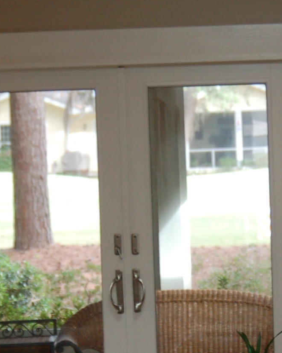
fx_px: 2337
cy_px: 310
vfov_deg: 8.6
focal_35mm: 224
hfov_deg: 6.9
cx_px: 258
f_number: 4
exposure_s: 1/60
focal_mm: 44
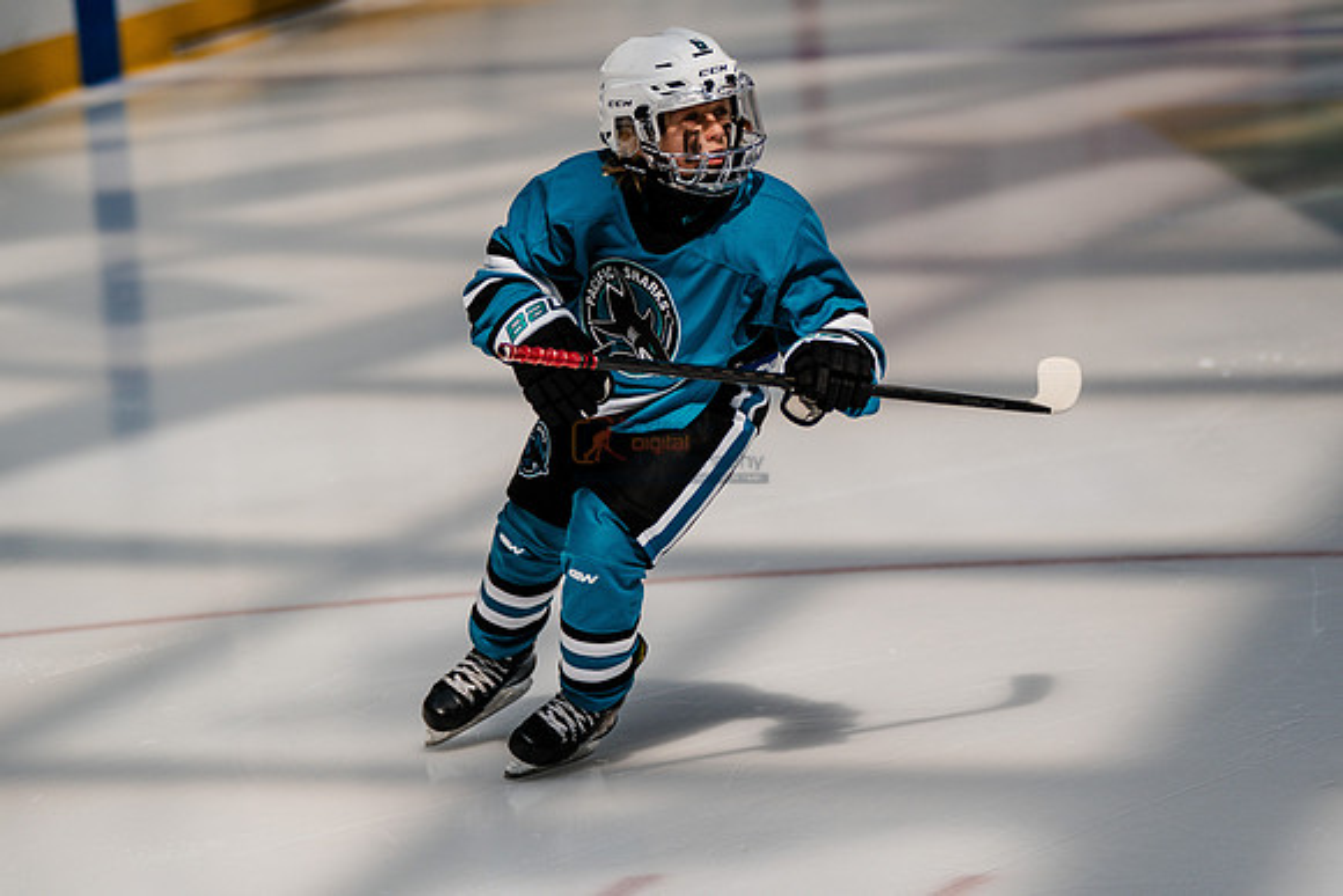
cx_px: 534
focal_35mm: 226
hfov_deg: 9.1
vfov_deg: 6.1
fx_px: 8429
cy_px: 446
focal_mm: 176
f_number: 3.2
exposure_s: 1/2000
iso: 125
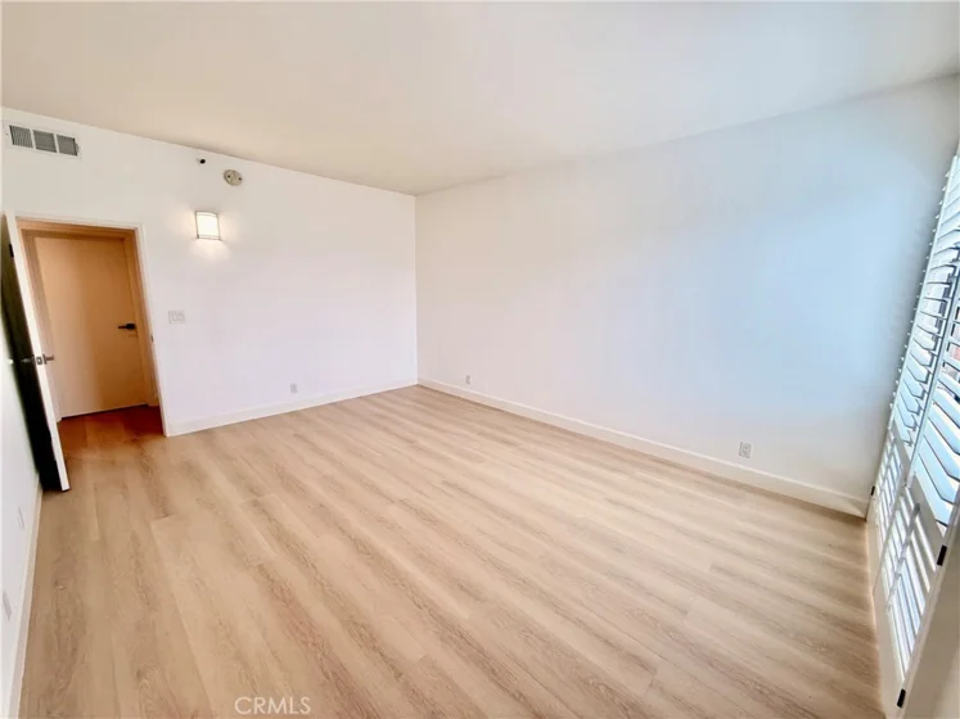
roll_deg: -1.4
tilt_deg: -11.0
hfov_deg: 102.1
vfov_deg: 85.7
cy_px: 360
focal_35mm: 14
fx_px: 388
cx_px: 480
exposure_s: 1/120
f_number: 2.2
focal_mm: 2.22
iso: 100
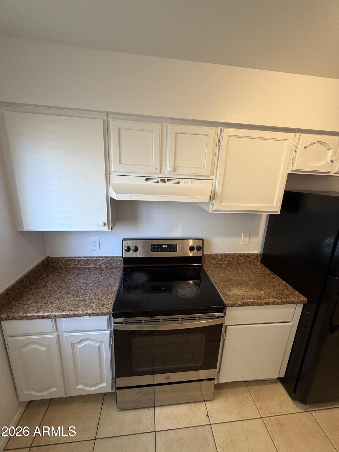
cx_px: 170
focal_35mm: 14
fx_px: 183
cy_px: 226
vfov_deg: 102.1
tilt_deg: -14.2
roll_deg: -2.4
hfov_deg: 85.7
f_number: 2.2
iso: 320
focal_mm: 2.22
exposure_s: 1/120
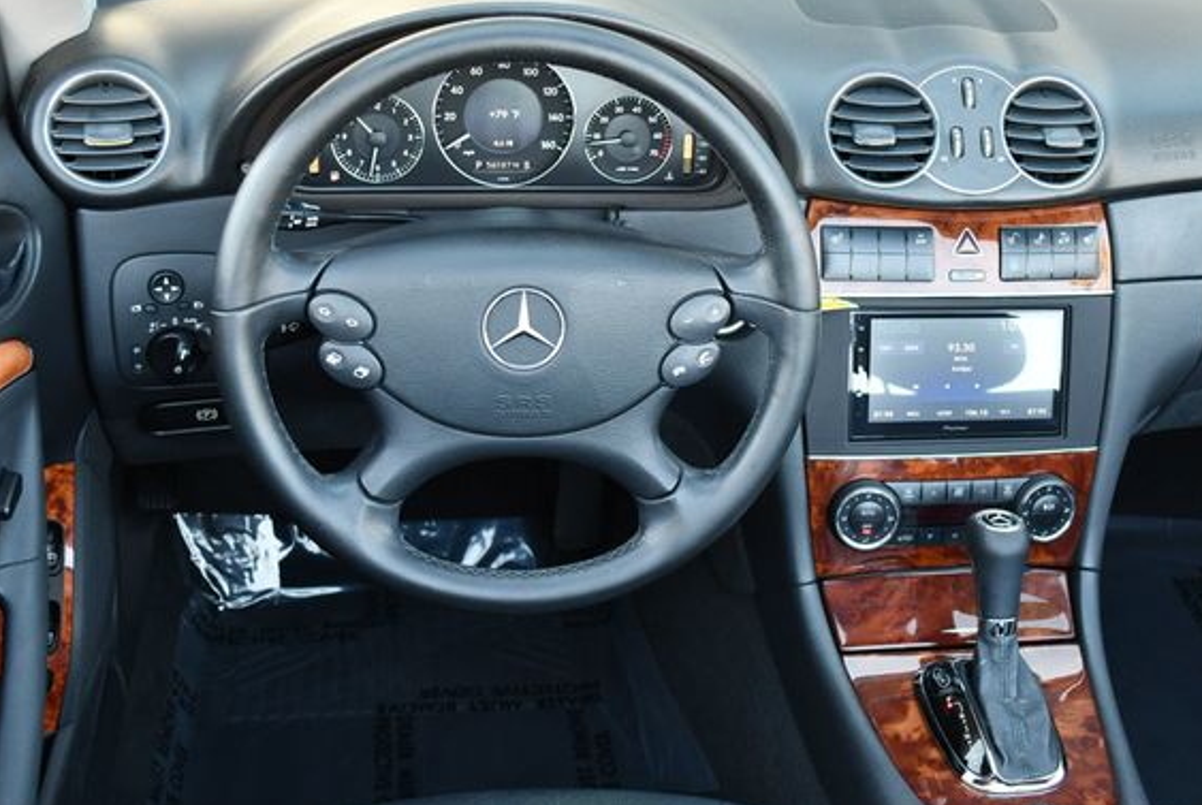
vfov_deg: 27.1
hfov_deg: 39.5
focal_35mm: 50
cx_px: 679
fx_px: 1672
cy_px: 367
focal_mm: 22
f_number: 3.8
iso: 800
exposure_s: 1/200
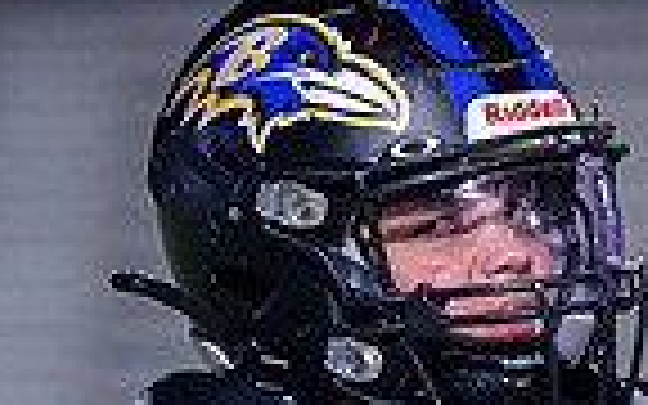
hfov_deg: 2.5
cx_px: 410
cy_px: 607
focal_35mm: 854
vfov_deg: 1.5
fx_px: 15082
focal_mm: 170
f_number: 2.8
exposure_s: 1/1000
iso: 2500
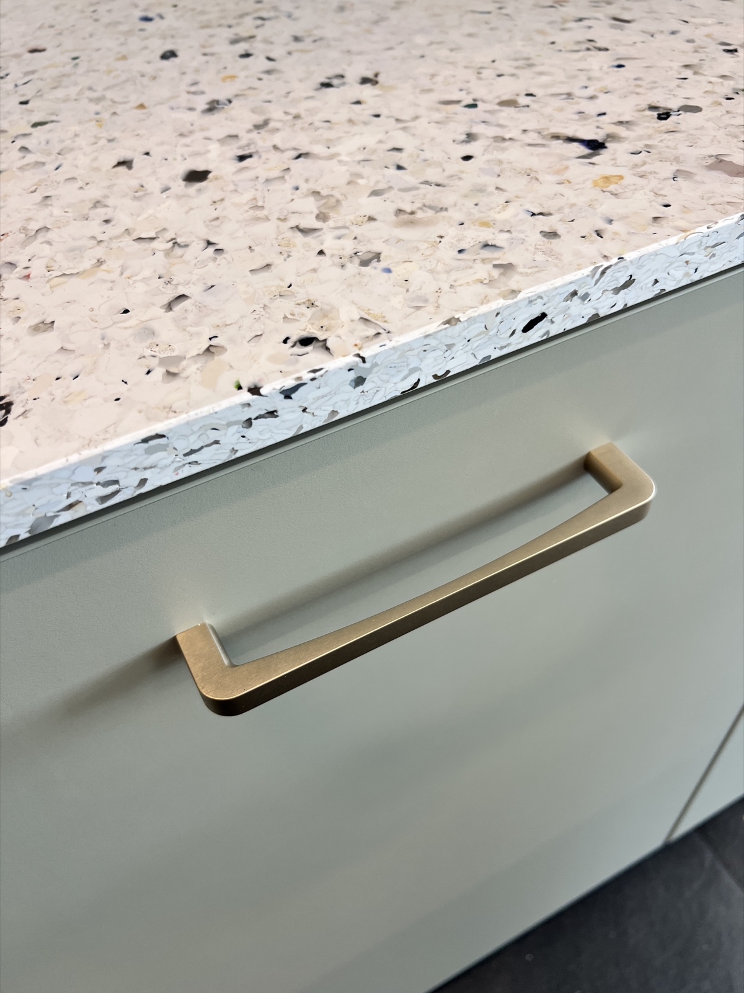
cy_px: 496
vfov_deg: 67.3
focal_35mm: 26
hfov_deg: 53.1
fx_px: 745
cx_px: 372
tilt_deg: -46.4
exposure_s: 1/100
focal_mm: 5.7
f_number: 1.5
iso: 80
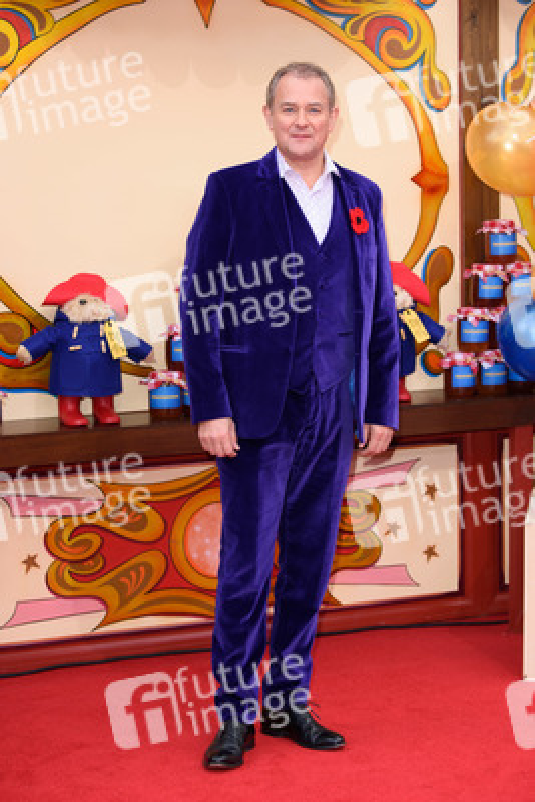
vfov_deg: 21.5
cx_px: 268
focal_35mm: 95
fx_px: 2116
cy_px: 401
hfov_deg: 14.4
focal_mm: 95
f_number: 5.6
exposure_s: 1/250
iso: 320
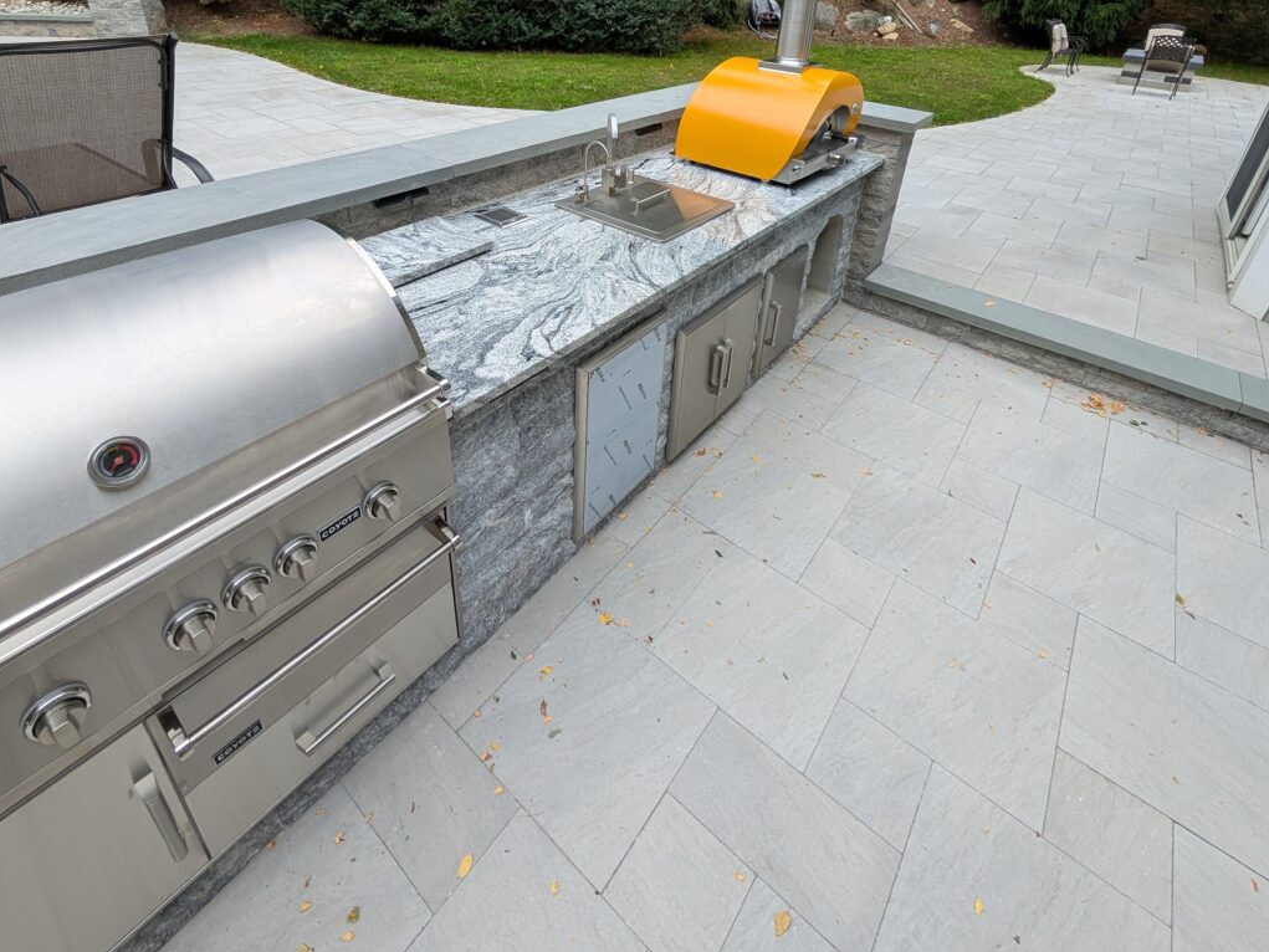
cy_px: 259
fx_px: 587
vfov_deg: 73.6
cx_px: 634
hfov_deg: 94.5
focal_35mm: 16
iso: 56
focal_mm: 2.02
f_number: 1.7
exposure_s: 1/1148
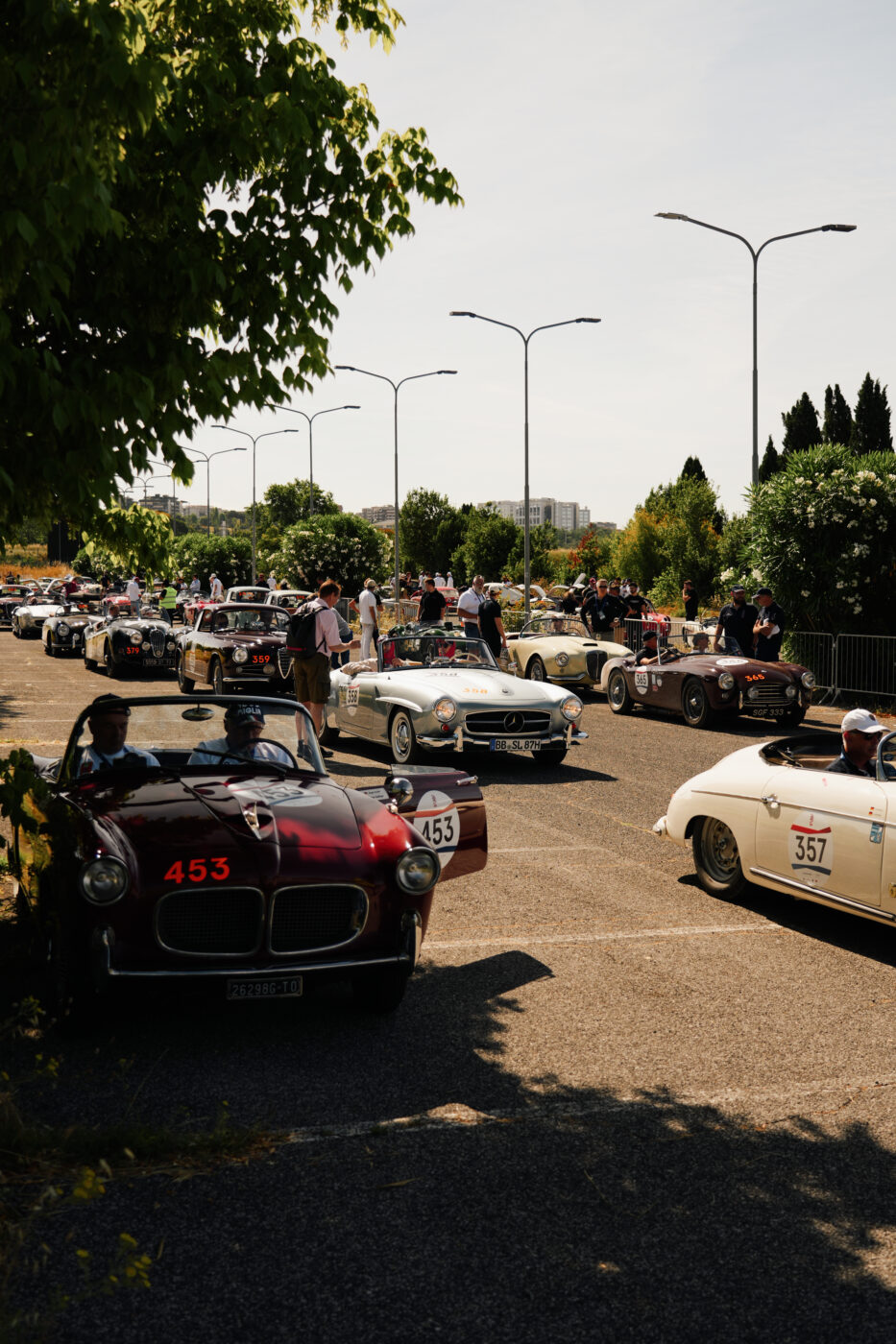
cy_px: 672
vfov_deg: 48.5
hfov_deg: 33.4
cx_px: 448
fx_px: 1494
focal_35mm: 40
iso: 100
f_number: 4
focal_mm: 40
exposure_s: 1/500
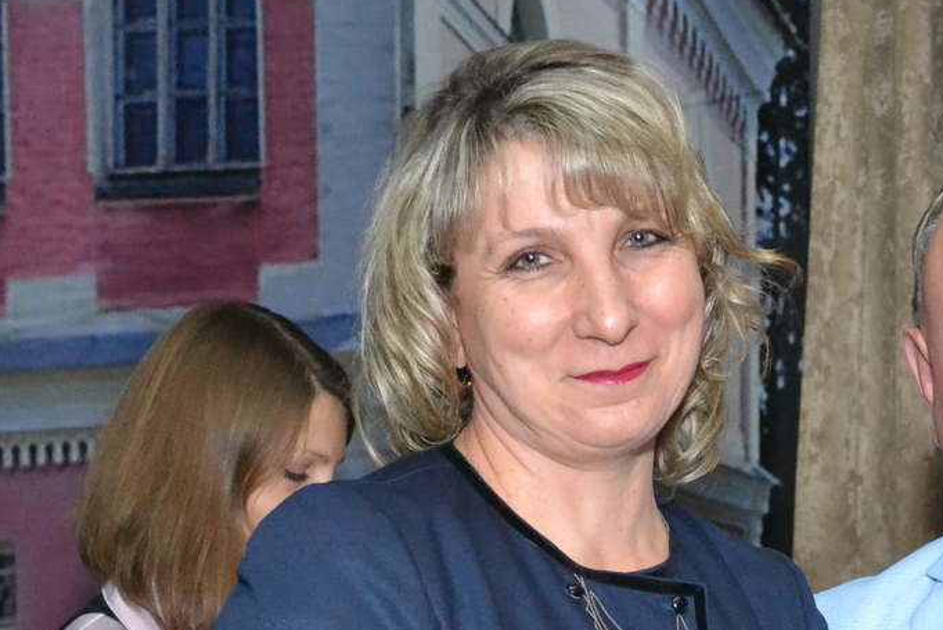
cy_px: 726
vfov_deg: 13.1
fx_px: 2678
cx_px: 883
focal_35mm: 102
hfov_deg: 19.5
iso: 3200
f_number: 5.6
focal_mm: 29
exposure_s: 1/250
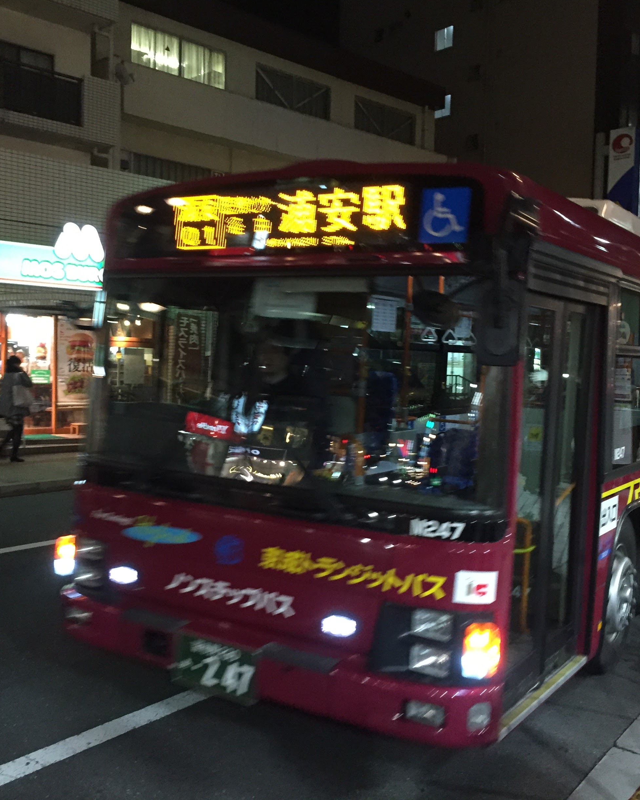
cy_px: 399
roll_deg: -1.4
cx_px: 273
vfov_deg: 47.9
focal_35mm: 38
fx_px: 900
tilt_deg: -2.6
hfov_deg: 39.1
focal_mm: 4.15
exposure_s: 1/24
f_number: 2.2
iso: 250
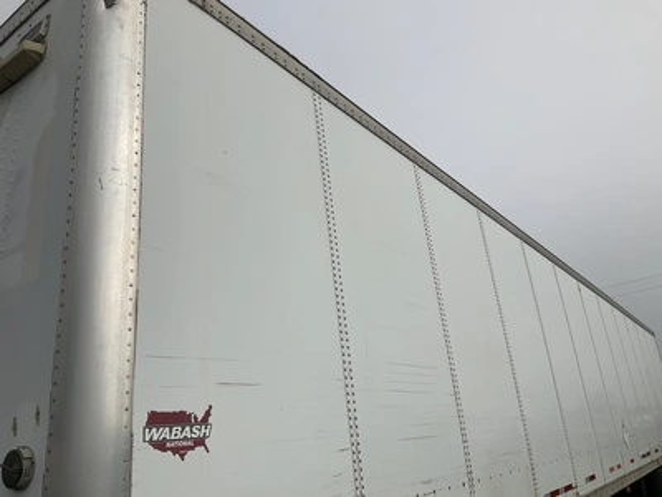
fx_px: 555
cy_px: 248
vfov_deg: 48.2
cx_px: 331
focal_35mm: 29
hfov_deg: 61.7
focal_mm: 3
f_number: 1.8
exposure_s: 1/3788
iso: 25
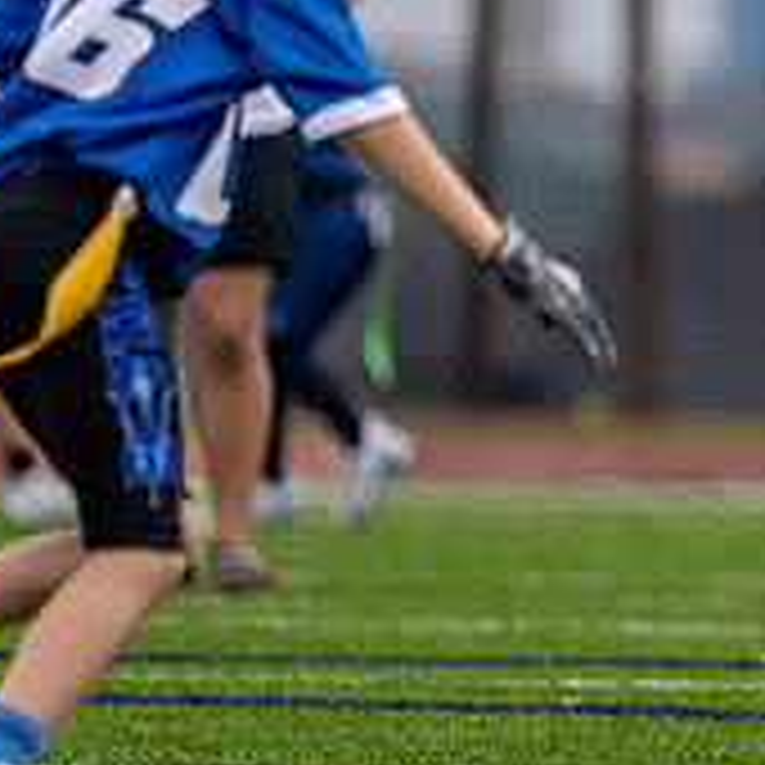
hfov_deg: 2.1
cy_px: 13
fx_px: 20377
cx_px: 1348
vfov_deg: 2.2
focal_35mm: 815
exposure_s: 1/2500
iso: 125
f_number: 2.8
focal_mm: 200
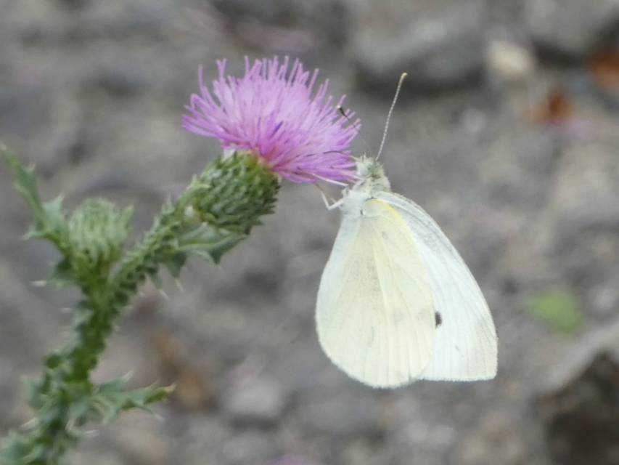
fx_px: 8120
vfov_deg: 3.3
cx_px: 310
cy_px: 232
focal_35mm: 454
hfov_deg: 4.4
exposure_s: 1/250
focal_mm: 81.4
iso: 320
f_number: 5.6
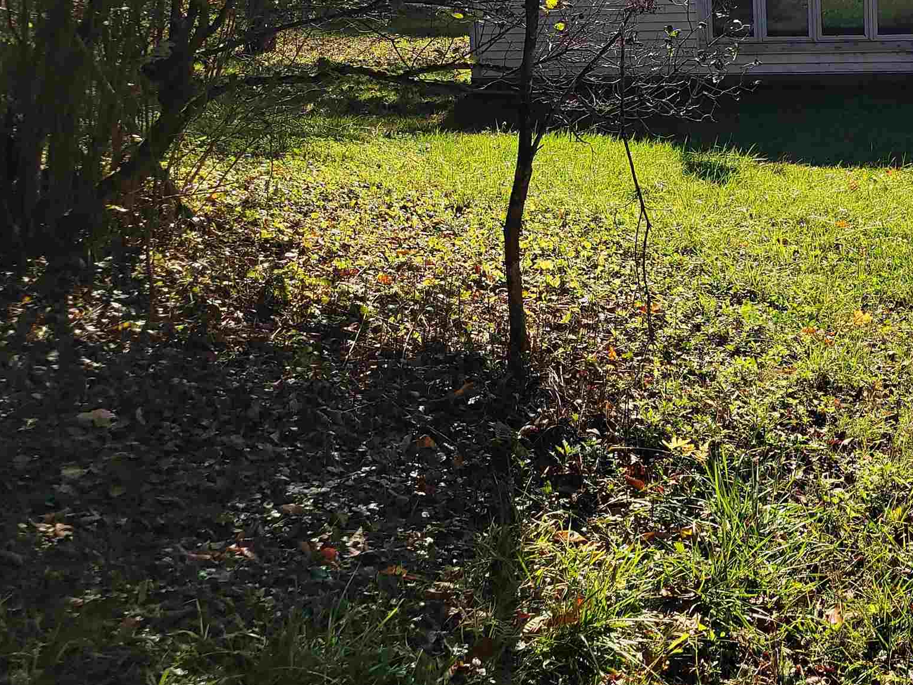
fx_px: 1372
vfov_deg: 27.0
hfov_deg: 35.9
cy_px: 66
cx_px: 692
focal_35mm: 52
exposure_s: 1/1695
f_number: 1.8
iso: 40
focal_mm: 5.4
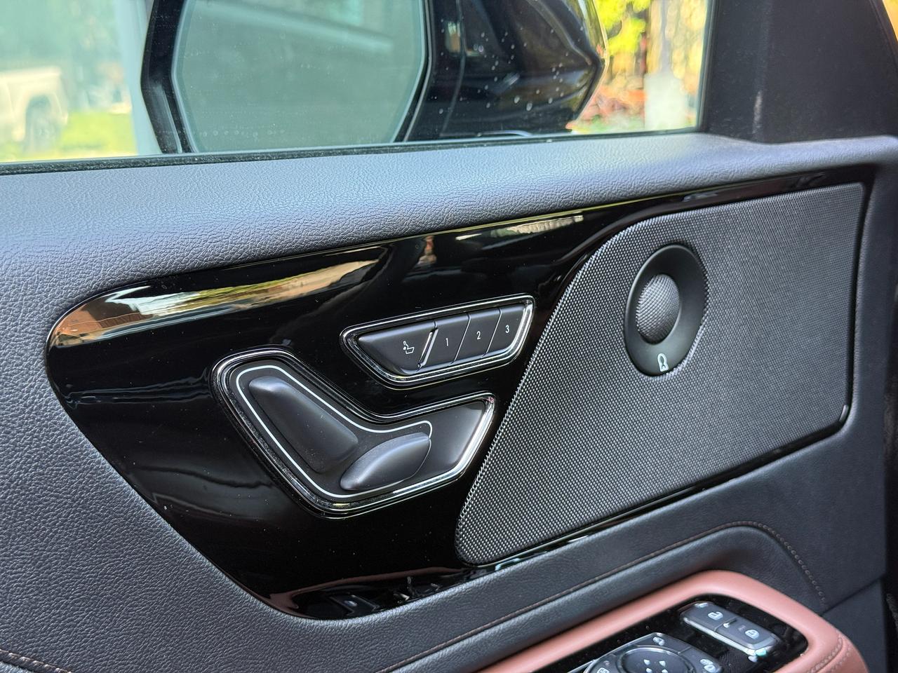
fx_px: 1245
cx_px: 449
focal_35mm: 48
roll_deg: +4.4
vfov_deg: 30.3
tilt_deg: -13.4
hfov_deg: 39.7
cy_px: 336
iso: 100
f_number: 1.78
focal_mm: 6.76
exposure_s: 1/60
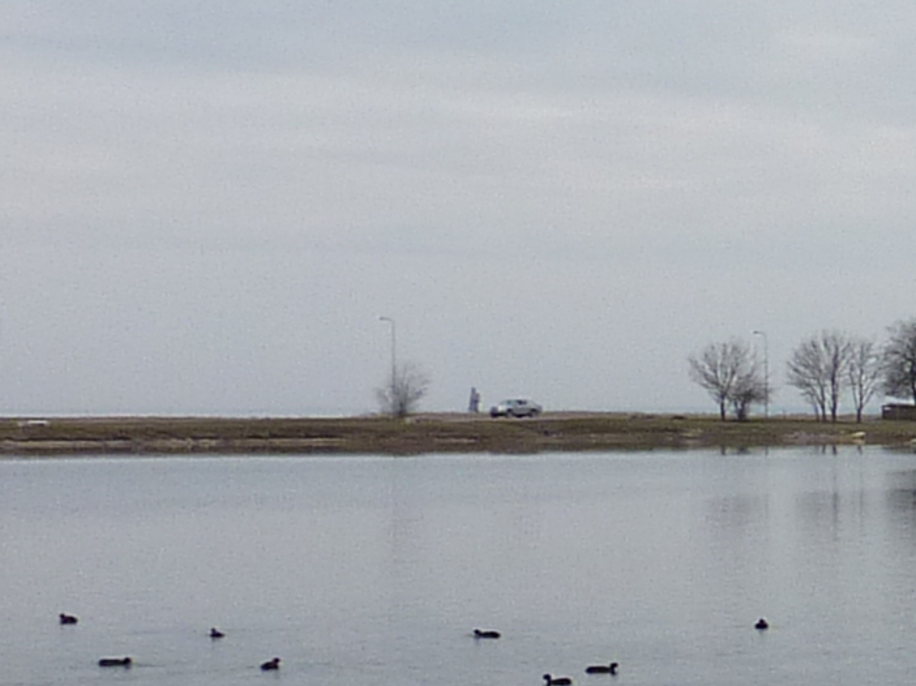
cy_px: 519
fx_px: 3439
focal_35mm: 130
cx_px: 2042
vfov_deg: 11.4
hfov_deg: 12.6
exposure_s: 1/400
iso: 80
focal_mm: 4.1
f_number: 4.5
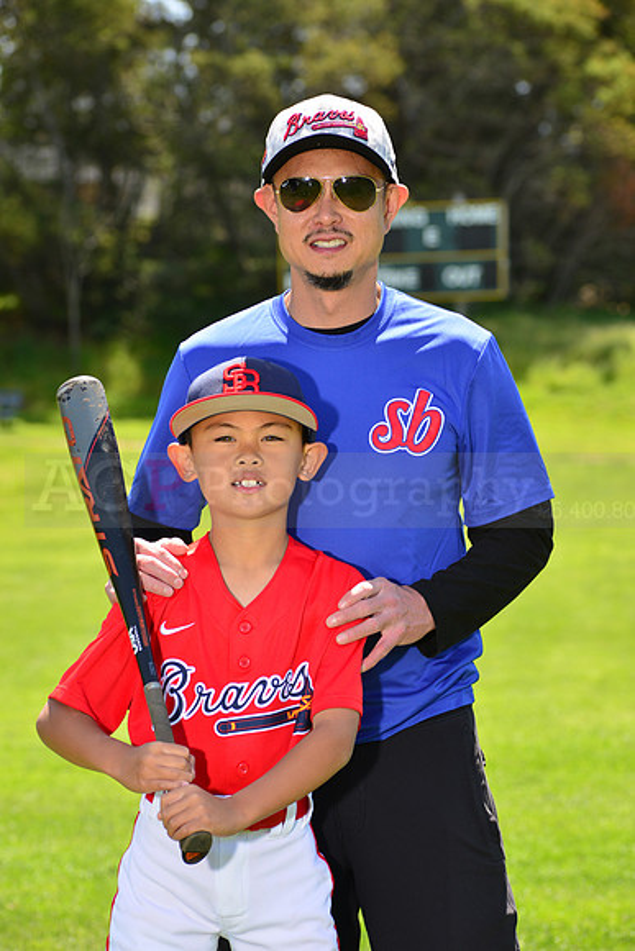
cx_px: 318
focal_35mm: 135
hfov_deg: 10.2
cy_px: 476
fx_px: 3569
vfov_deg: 15.2
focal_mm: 135
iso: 200
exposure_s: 1/250
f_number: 8
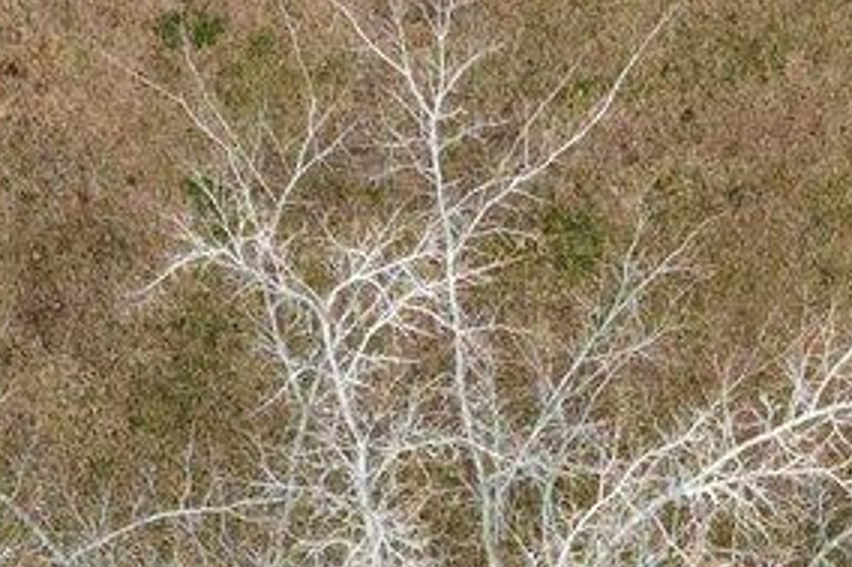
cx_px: 819
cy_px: 2044
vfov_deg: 6.5
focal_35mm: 180
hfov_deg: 11.3
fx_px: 4257
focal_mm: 12.29
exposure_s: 1/1250
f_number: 5.6
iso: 780
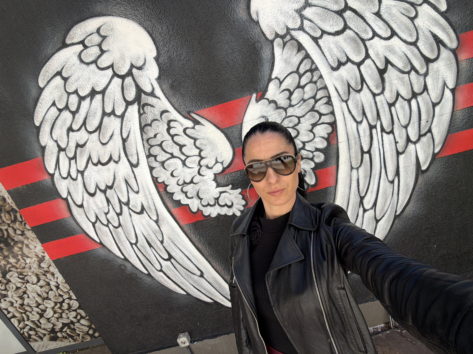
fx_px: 191
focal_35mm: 14
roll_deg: +15.5
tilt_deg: -17.7
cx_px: 236
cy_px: 177
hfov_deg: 102.1
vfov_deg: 85.7
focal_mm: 2.22
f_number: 2.2
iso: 40
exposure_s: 1/510
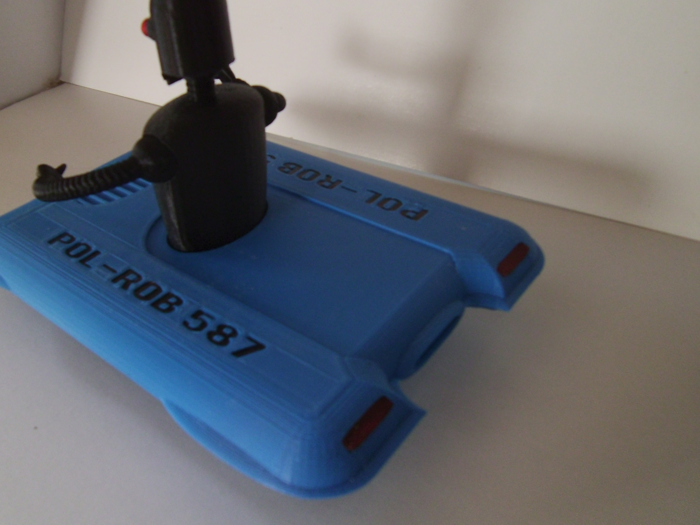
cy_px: 221
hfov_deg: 55.0
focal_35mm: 33
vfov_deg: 42.8
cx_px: 281
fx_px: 667
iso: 100
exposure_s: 1/30
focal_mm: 4.5
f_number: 3.3
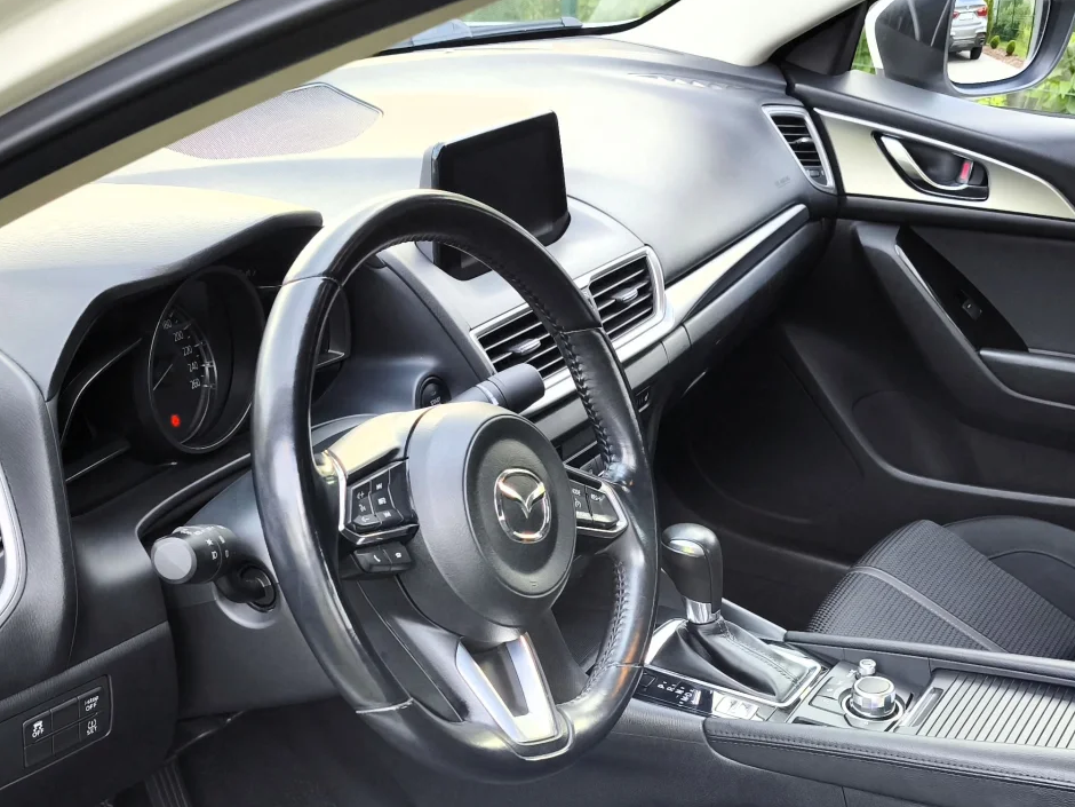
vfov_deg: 29.1
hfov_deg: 40.3
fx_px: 1460
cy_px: 784
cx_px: 621
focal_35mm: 47
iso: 160
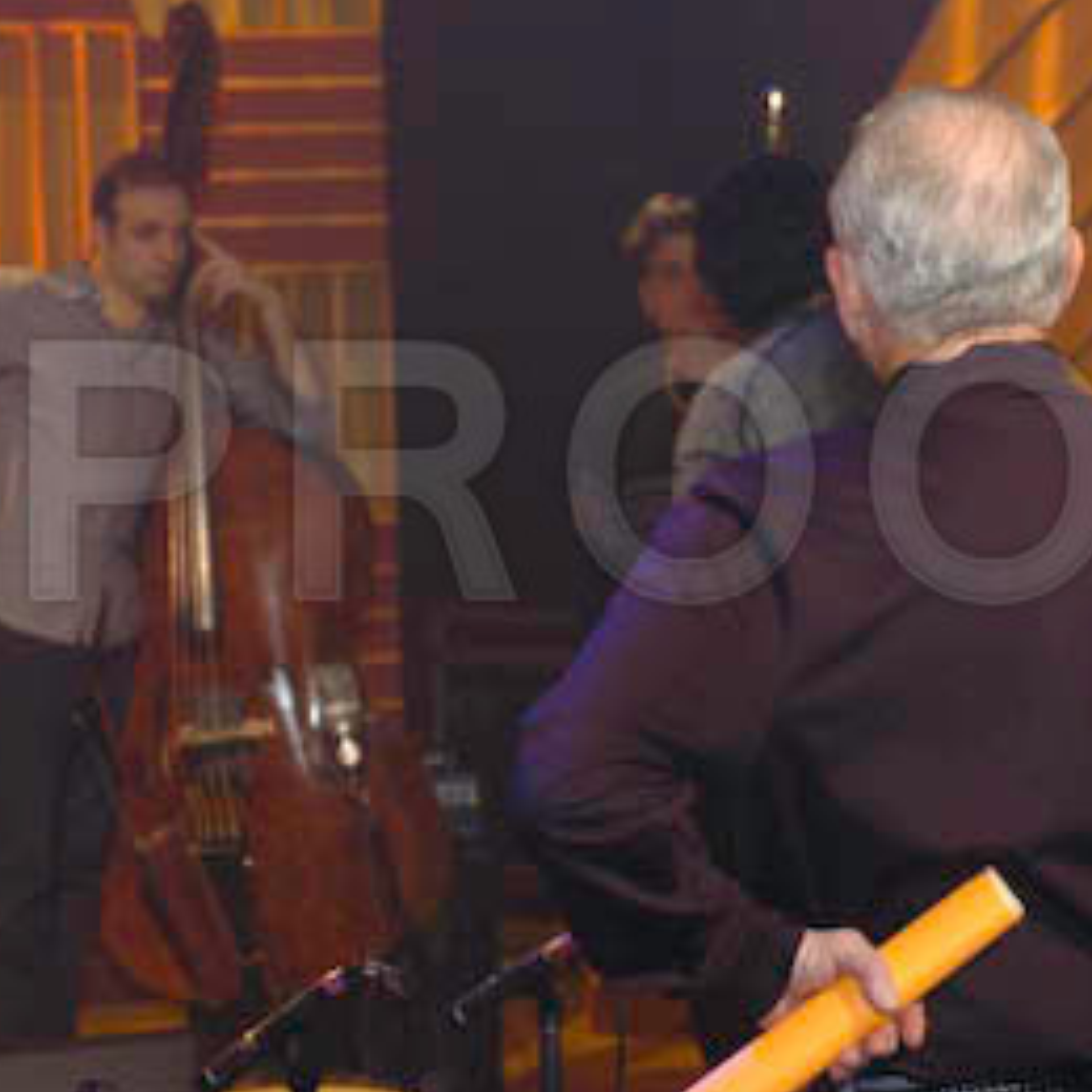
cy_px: 550
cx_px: 672
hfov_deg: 17.7
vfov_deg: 17.7
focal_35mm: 98
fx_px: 3498
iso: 800
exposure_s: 1/80
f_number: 5
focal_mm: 50
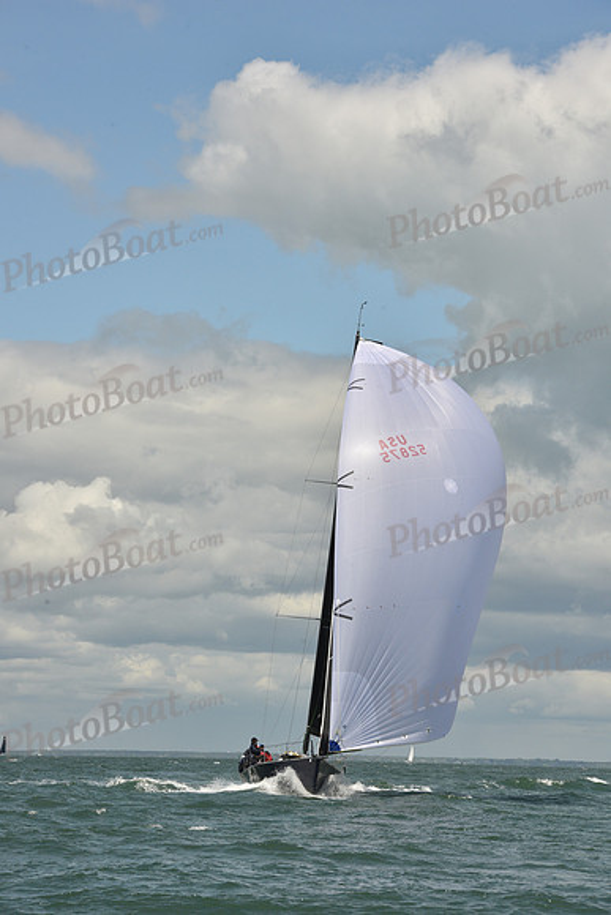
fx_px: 3435
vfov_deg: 15.2
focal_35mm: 135
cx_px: 306
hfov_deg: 10.2
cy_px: 458
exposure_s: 1/800
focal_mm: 135
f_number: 14
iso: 320
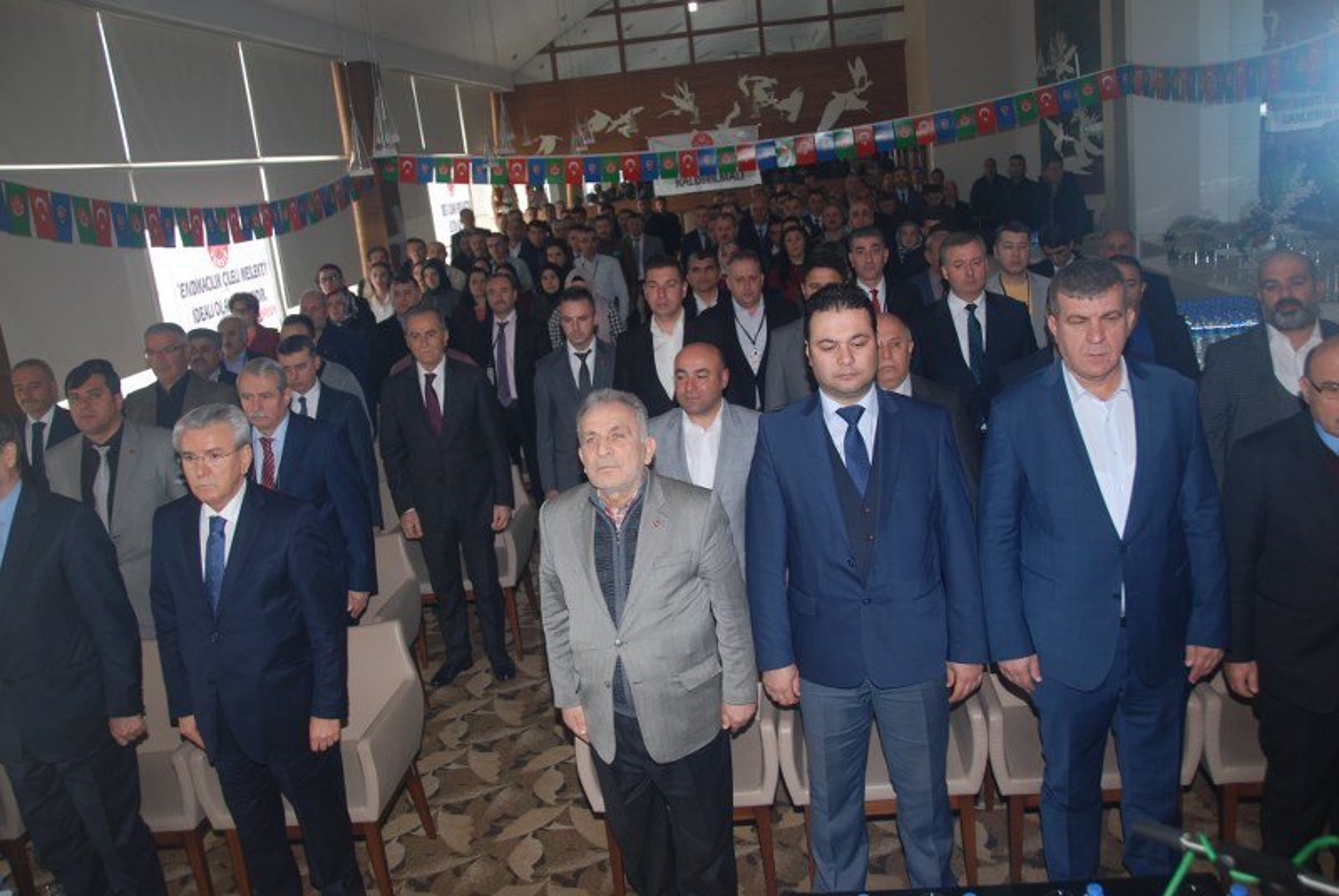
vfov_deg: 43.7
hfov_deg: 61.9
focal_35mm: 30
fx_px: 1117
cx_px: 670
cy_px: 448
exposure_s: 1/60
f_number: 4
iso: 200
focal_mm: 20
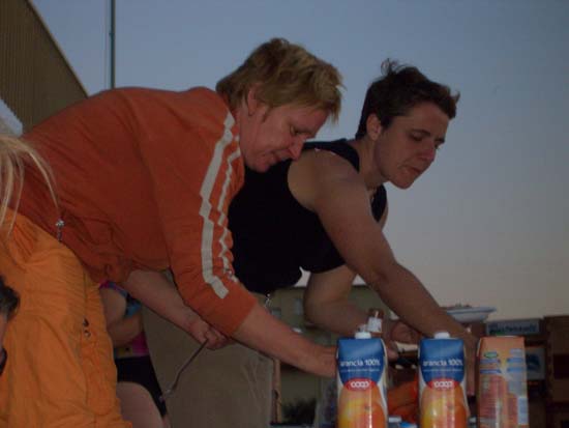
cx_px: 284
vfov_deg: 14.1
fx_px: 1727
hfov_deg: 18.7
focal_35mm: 105
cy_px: 214
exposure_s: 1/60
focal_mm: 17.4
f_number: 4.8
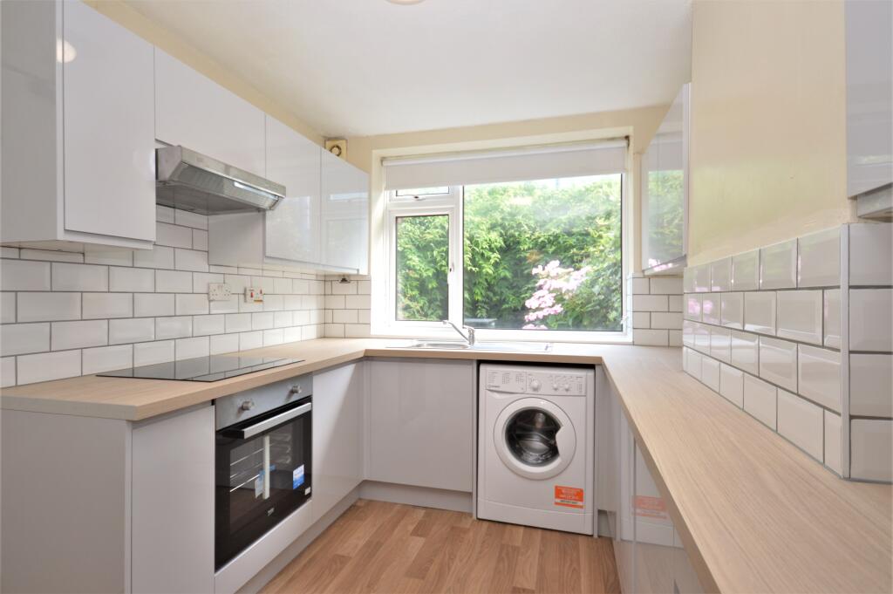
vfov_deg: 67.3
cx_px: 446
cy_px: 297
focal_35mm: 18
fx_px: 446
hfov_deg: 90.0
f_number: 4.5
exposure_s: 1/80
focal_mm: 12
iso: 400
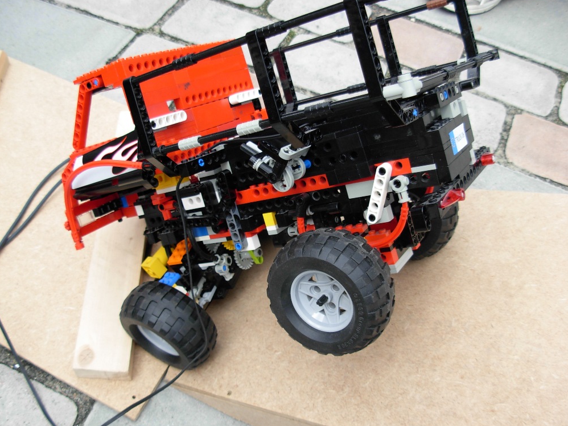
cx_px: 290
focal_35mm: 39
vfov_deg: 36.8
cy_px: 211
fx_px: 640
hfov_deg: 47.9
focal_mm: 6.3
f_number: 2.9
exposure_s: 1/197
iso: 79
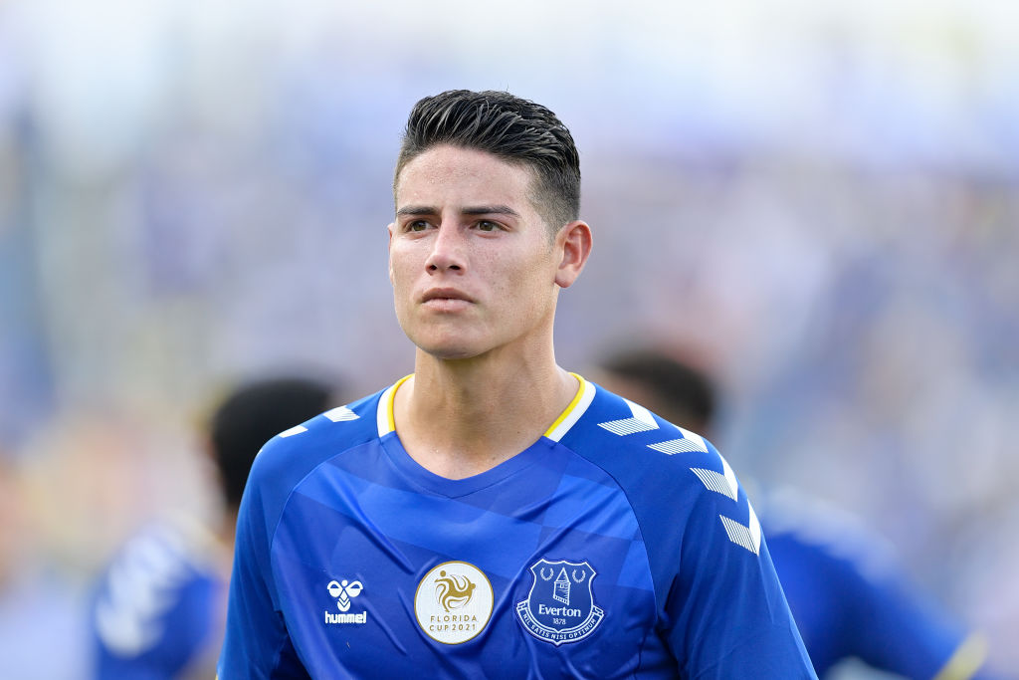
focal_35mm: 400
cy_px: 340
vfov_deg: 3.4
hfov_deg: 5.2
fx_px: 11323
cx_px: 510
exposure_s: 1/1000
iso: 500
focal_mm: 400
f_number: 2.8
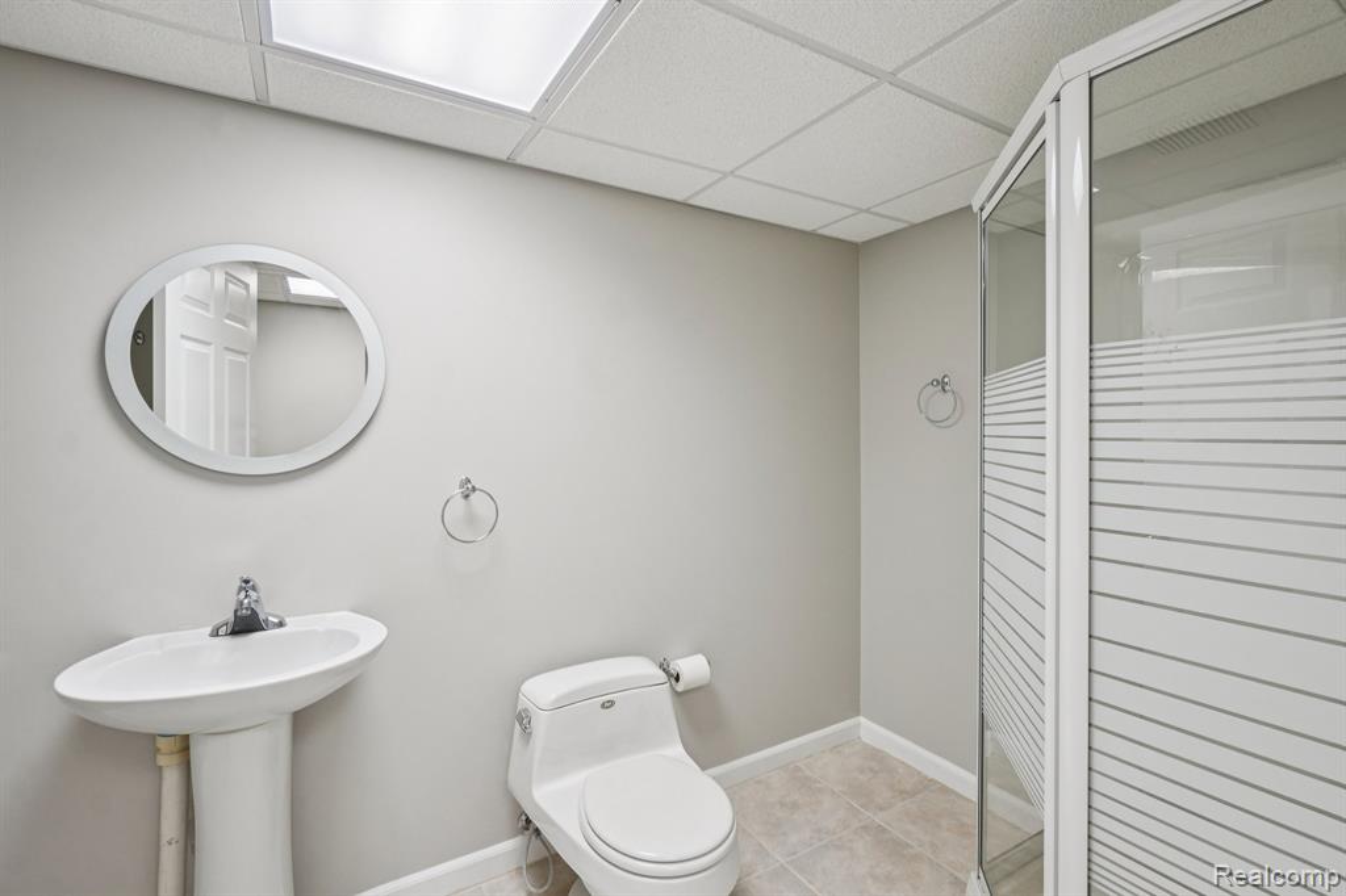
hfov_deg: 100.4
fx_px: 561
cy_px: 448
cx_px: 673
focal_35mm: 15
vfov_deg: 77.3
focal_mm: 10
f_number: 8
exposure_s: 1/30
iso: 400
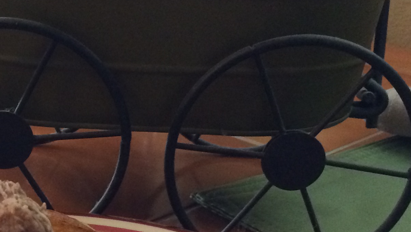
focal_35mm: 86
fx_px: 937
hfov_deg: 23.9
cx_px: 21
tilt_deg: -25.5
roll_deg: -0.7
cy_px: 234
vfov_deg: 13.9
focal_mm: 4.15
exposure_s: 1/17
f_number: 2.2
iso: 250
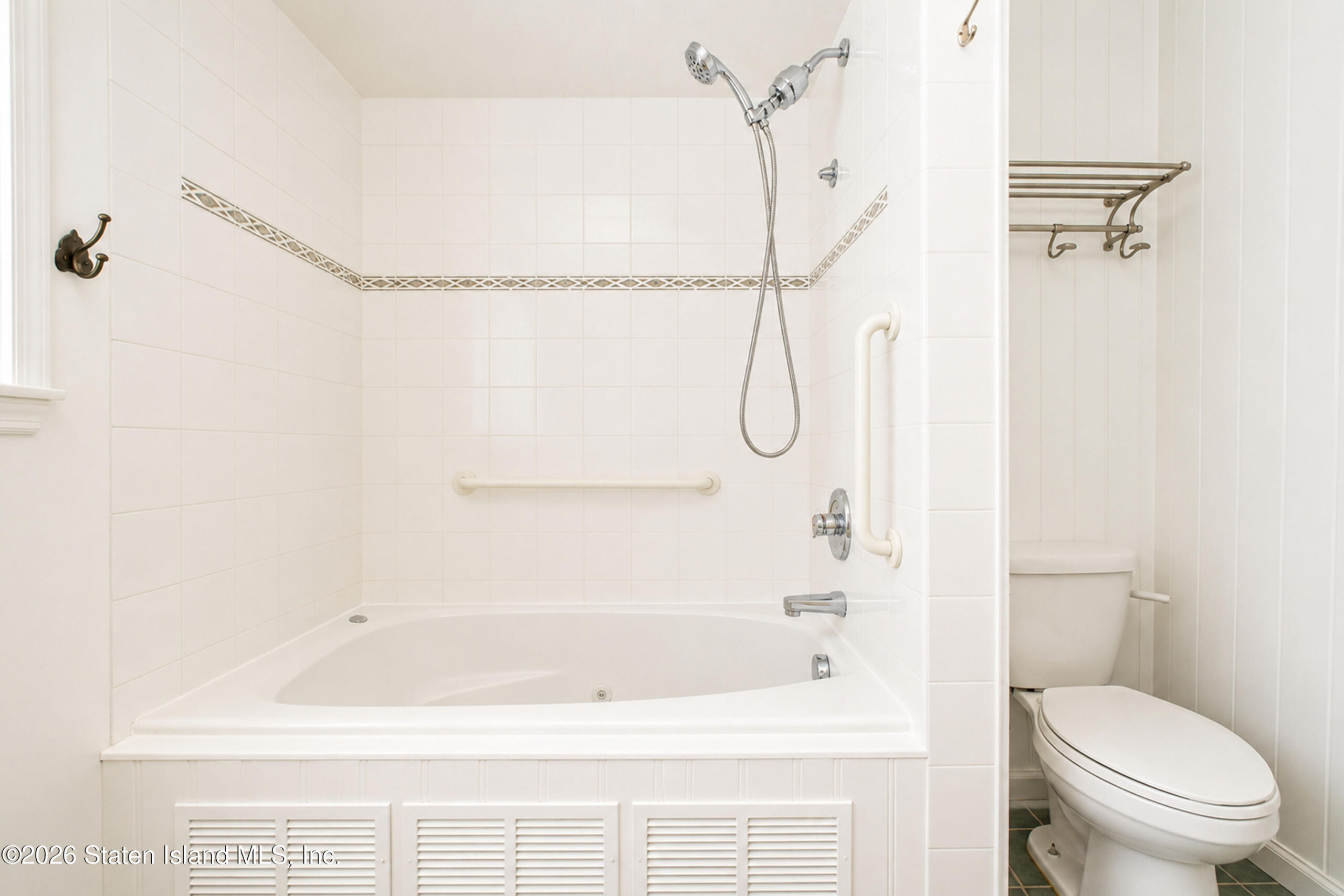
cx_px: 672
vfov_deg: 77.3
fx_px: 560
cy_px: 448
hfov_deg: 100.4
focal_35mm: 15
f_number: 8
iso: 1250
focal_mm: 10
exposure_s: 1/160
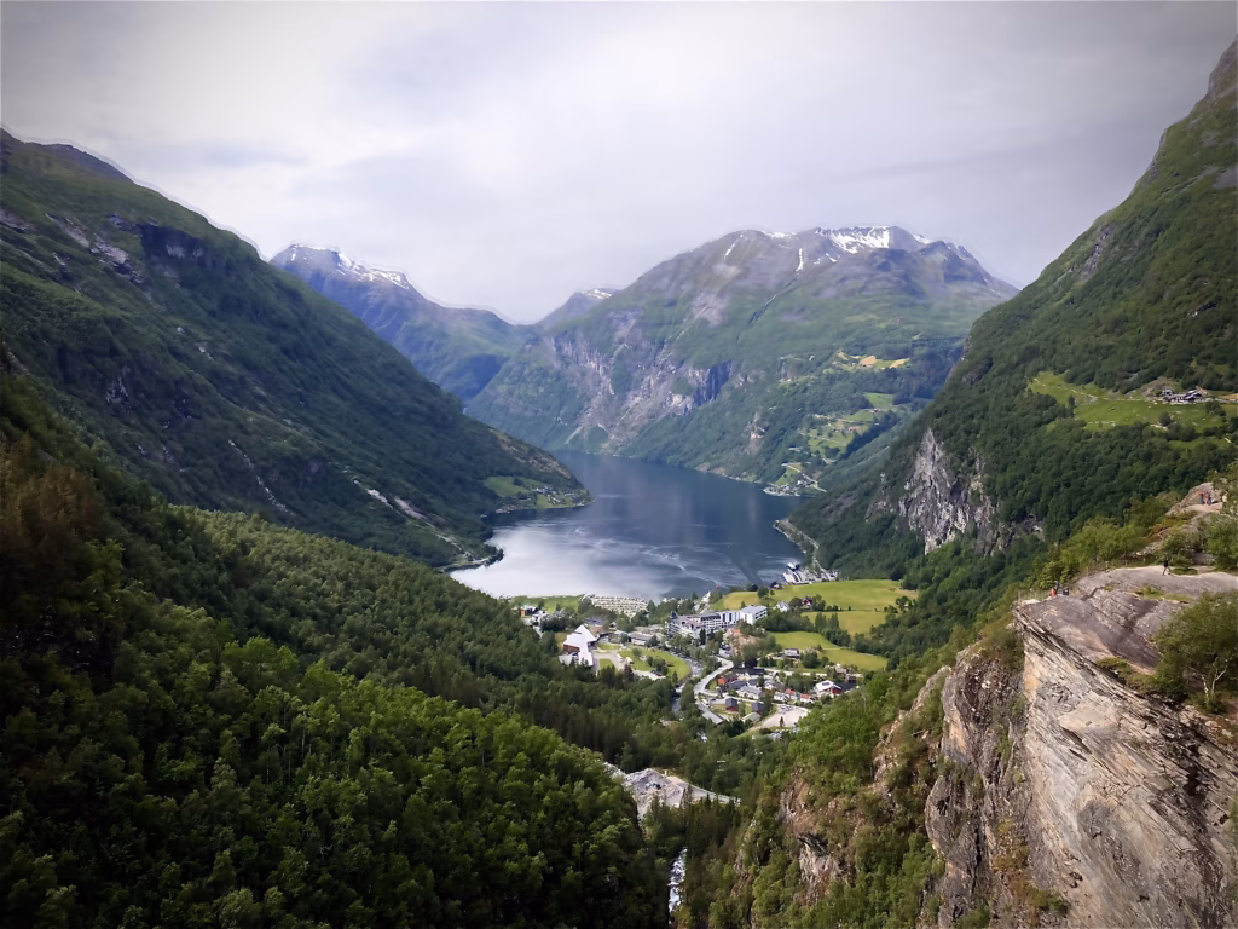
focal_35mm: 28
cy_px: 464
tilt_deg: -3.3
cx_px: 619
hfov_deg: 63.4
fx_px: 1001
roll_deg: -0.4
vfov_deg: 49.7
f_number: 1.8
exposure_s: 1/823
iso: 32
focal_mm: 3.99
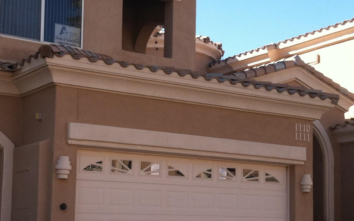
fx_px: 714
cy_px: 164
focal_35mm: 74
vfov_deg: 17.5
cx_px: 136
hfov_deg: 27.8
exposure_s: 1/484
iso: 80
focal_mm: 3.85
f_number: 2.8
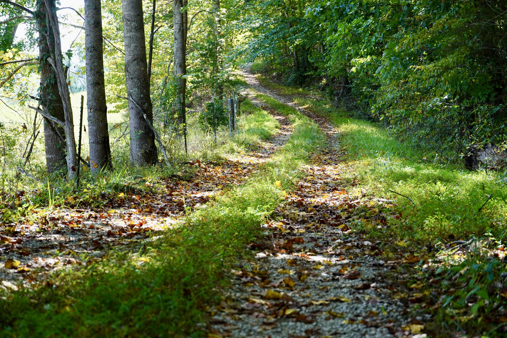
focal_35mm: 92
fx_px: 1289
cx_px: 254
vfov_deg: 14.9
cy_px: 169
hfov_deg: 22.3
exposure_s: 1/100
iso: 200
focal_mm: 61
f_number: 5.6
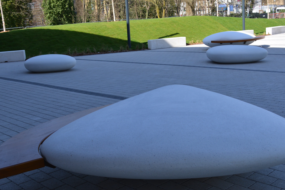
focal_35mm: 46
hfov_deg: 42.7
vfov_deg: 29.2
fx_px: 364
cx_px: 155
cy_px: 99
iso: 200
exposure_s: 1/250
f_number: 8
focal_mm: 24
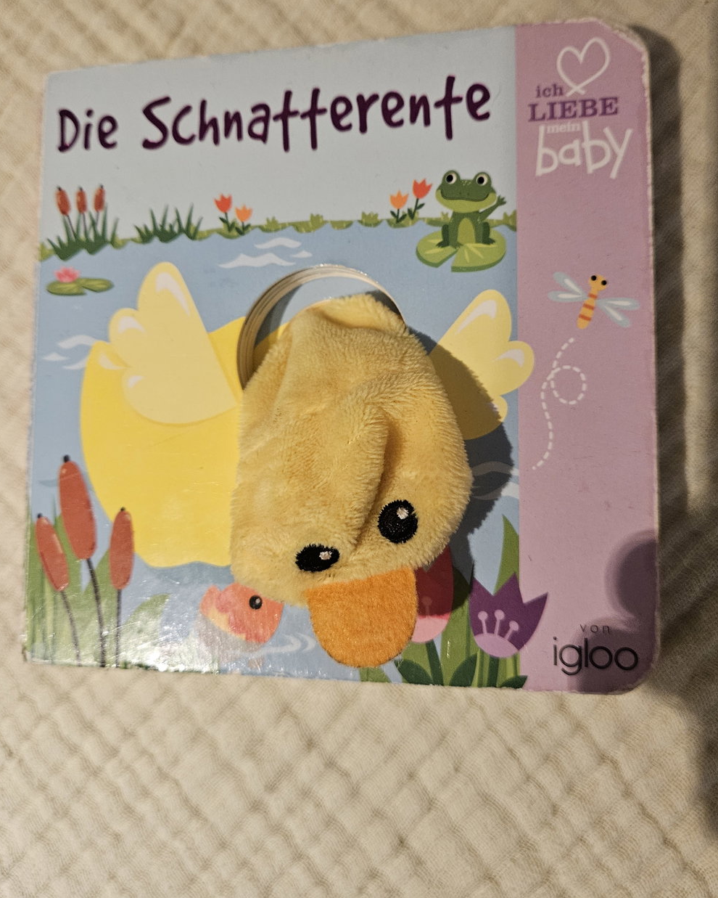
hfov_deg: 48.5
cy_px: 389
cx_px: 371
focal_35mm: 30
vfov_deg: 58.6
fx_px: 797
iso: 640
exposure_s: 1/100
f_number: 1.8
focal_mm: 5.4
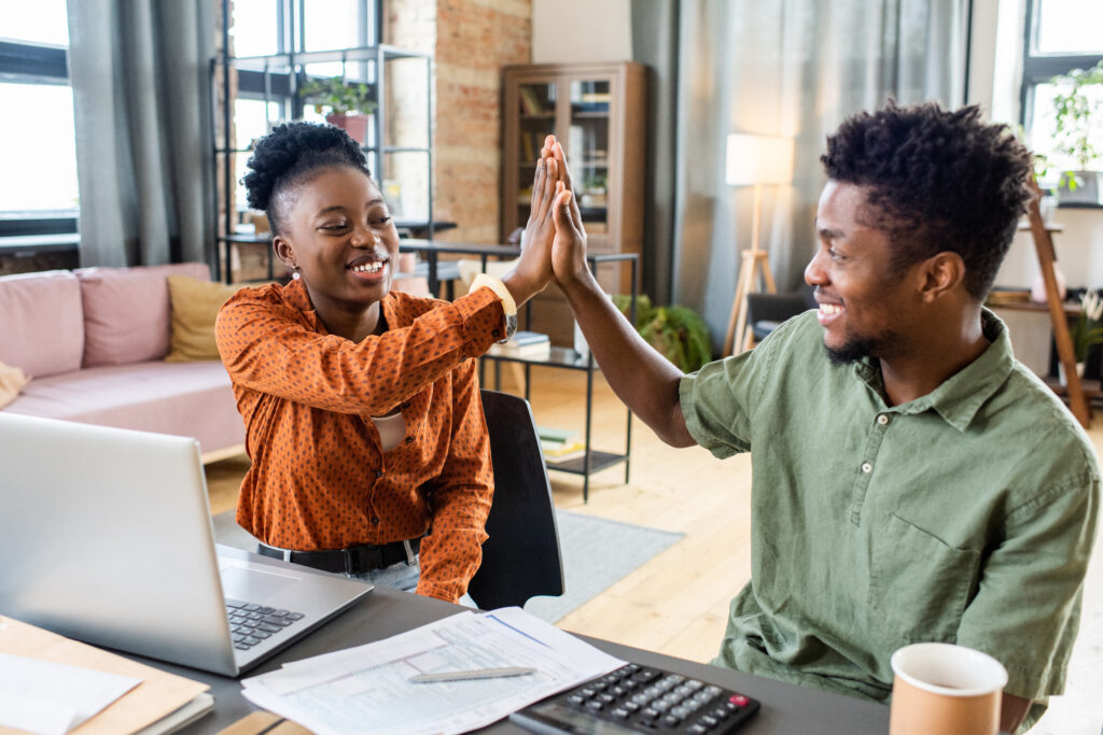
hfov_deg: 54.4
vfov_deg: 37.9
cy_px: 368
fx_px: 1072
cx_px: 552
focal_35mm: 35
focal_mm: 35
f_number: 3.2
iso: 800
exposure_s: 1/200
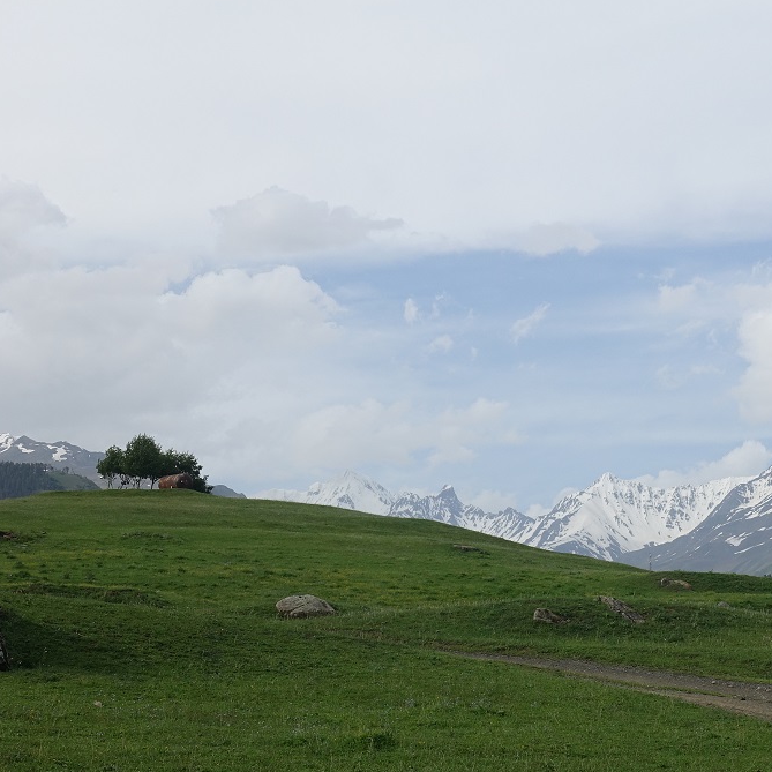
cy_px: 477
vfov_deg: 17.5
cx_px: 524
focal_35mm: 99
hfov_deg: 17.5
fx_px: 2498
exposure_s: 1/500
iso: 125
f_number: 5.6
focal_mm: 20.81
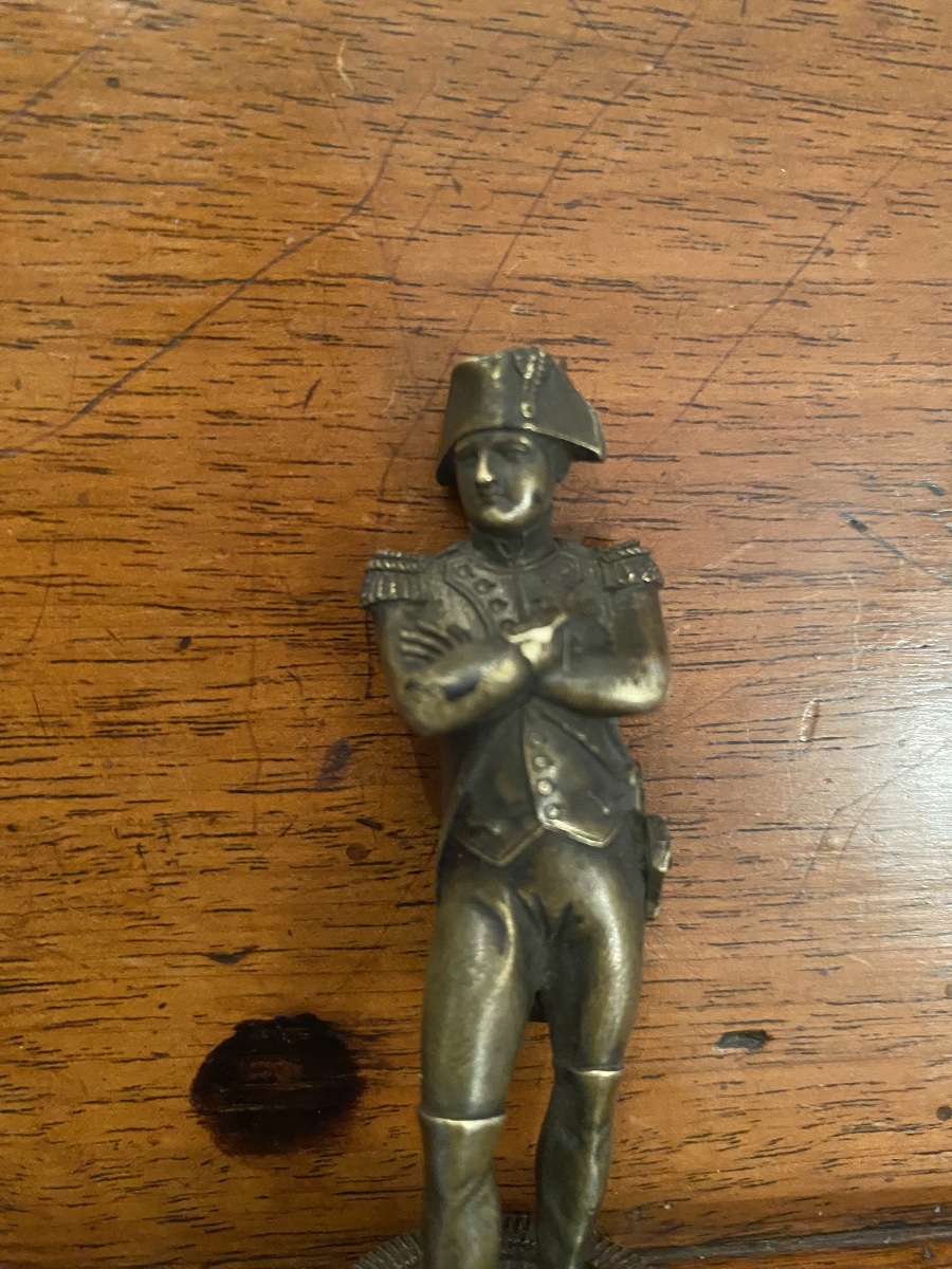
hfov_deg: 54.9
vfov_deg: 69.4
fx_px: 917
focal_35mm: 25
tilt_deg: -47.4
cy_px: 634
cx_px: 476
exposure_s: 1/25
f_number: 1.8
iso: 640
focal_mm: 4.25
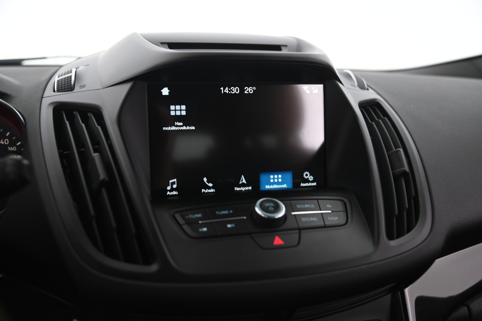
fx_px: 455
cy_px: 160
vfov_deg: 38.8
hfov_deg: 55.8
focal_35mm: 34
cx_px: 241
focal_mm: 34
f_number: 4
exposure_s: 1/13
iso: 1250
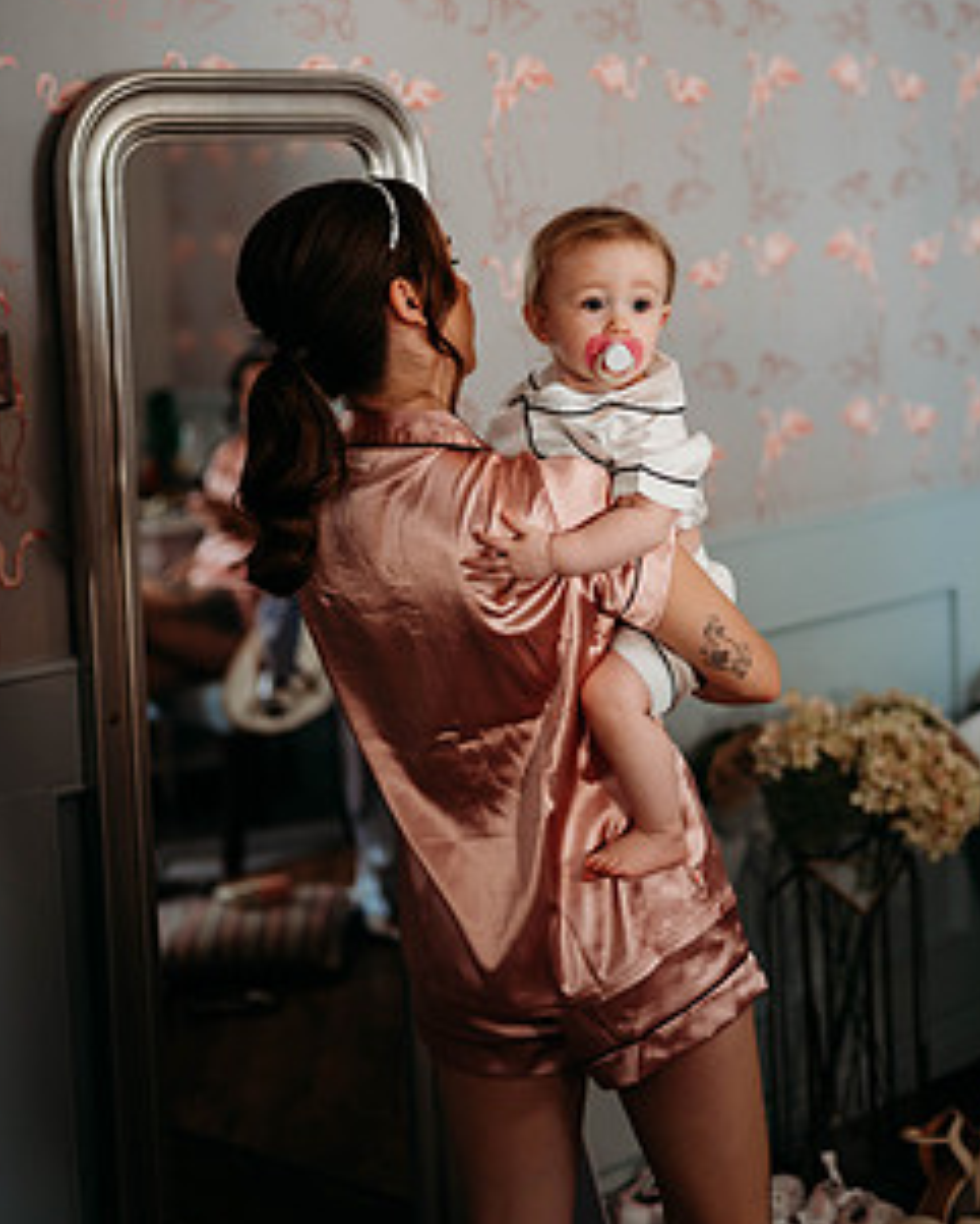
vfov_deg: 27.0
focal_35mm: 70
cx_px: 575
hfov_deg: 21.8
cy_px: 399
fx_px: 2537
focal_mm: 50
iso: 400
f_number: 1.6
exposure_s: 1/250
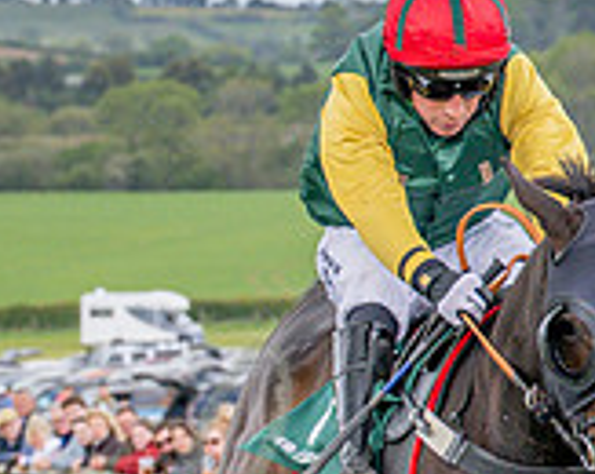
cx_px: 95
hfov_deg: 4.0
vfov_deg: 3.2
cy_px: 791
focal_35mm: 482
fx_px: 8478
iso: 400
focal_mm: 70
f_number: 4
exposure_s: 1/1600
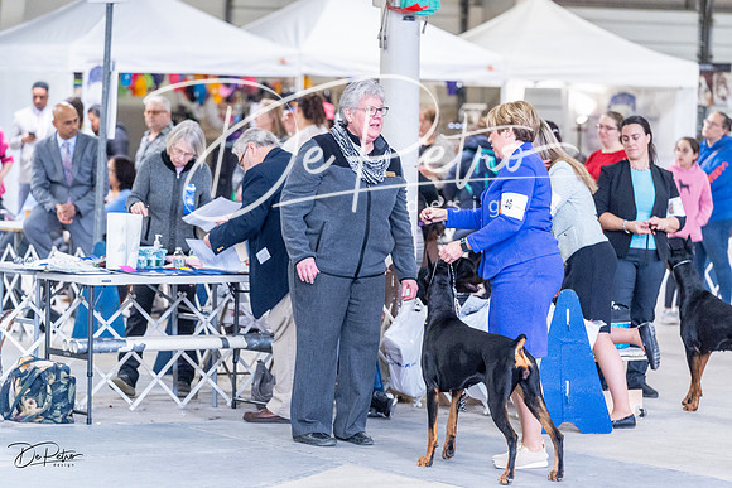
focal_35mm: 151
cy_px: 244
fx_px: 3071
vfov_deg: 9.1
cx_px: 366
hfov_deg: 13.6
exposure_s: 1/320
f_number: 4
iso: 6400
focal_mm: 151
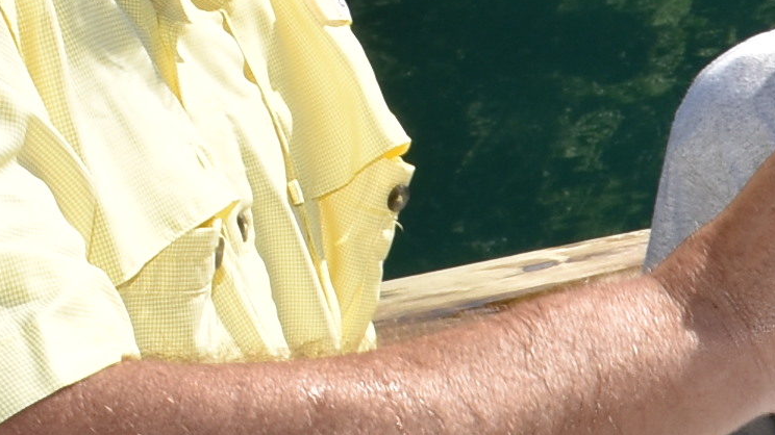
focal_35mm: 190
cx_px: 1453
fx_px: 3903
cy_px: 457
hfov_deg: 10.6
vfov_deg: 6.4
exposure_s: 1/250
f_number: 14
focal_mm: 20
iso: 200
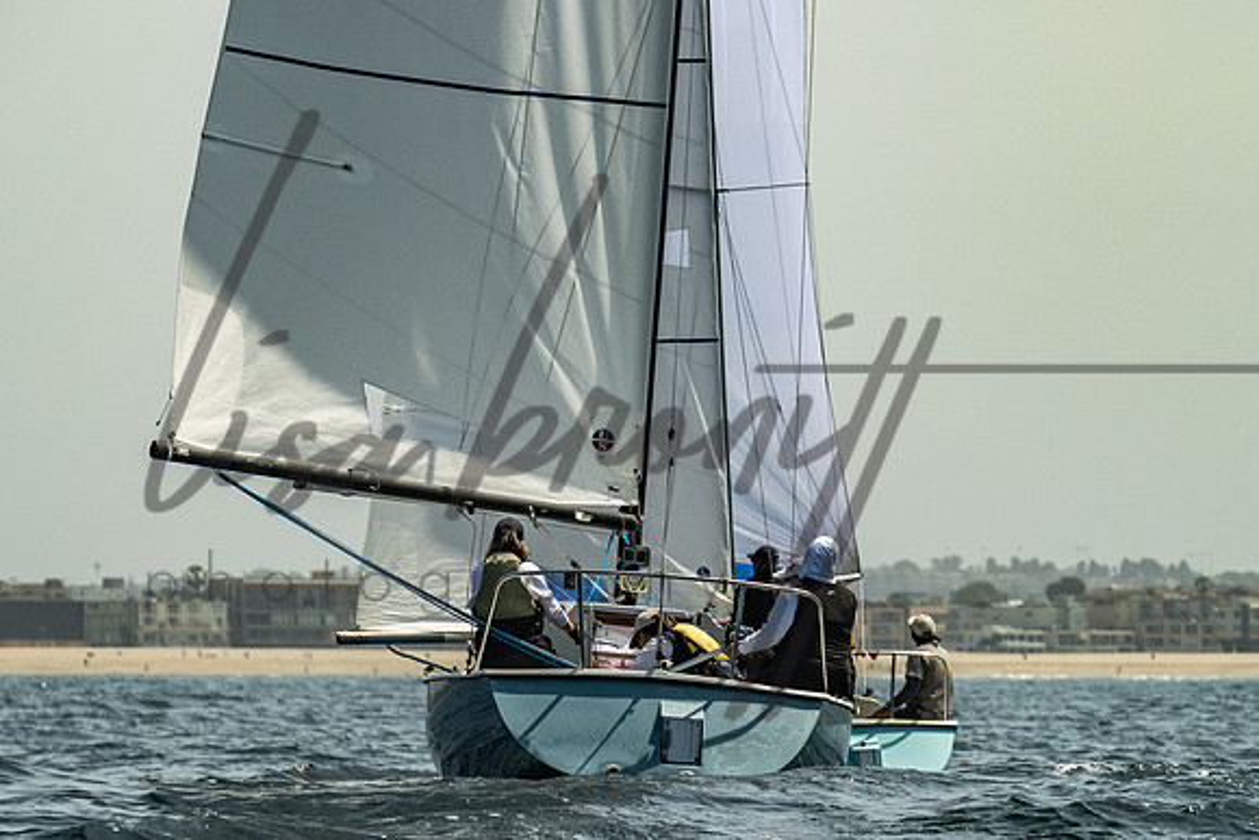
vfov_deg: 4.6
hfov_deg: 6.9
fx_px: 10514
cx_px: 668
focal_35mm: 301
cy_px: 509
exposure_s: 1/2500
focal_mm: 170
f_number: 6.3
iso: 320
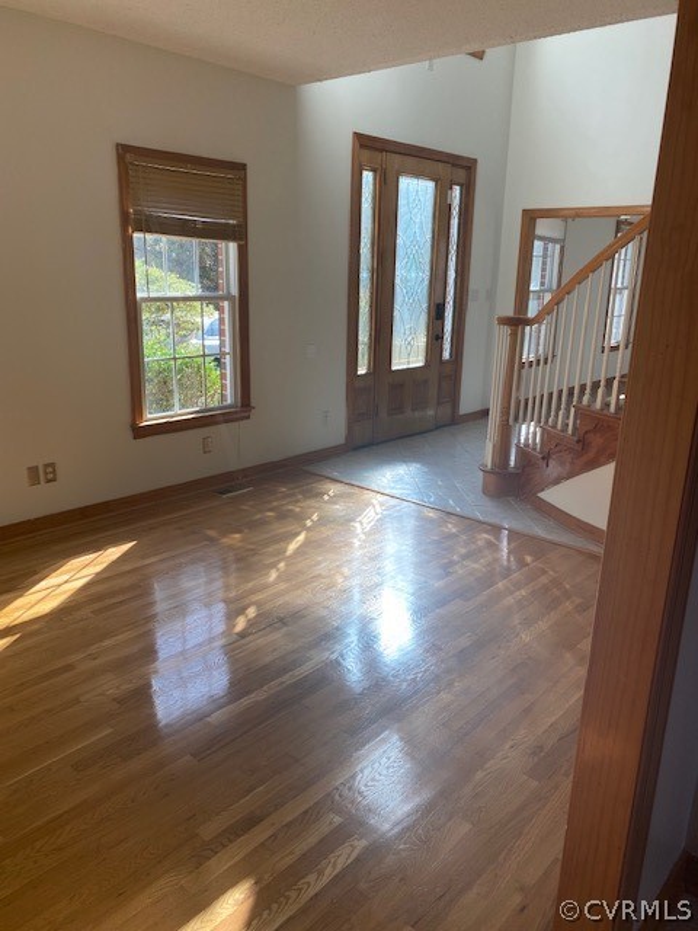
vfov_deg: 67.3
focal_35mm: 26
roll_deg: -0.6
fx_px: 699
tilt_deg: -15.2
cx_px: 349
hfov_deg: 53.1
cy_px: 466
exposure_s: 1/225
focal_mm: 4.25
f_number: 1.8
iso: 32
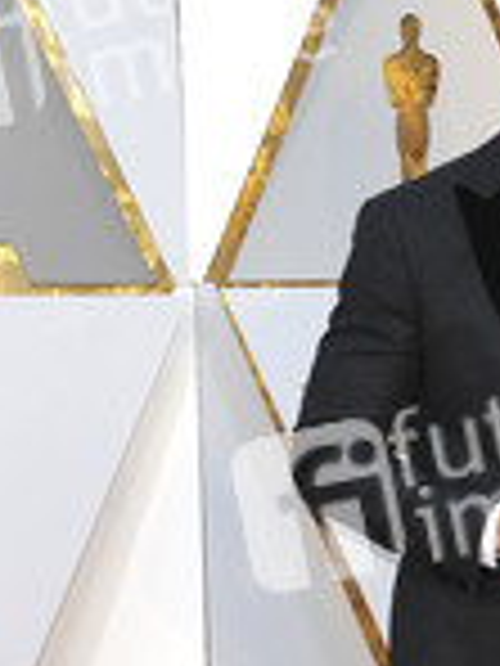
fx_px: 3101
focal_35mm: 161
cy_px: 711
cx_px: 597
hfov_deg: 9.1
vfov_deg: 12.1
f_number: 8
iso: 1000
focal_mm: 62
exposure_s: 1/250
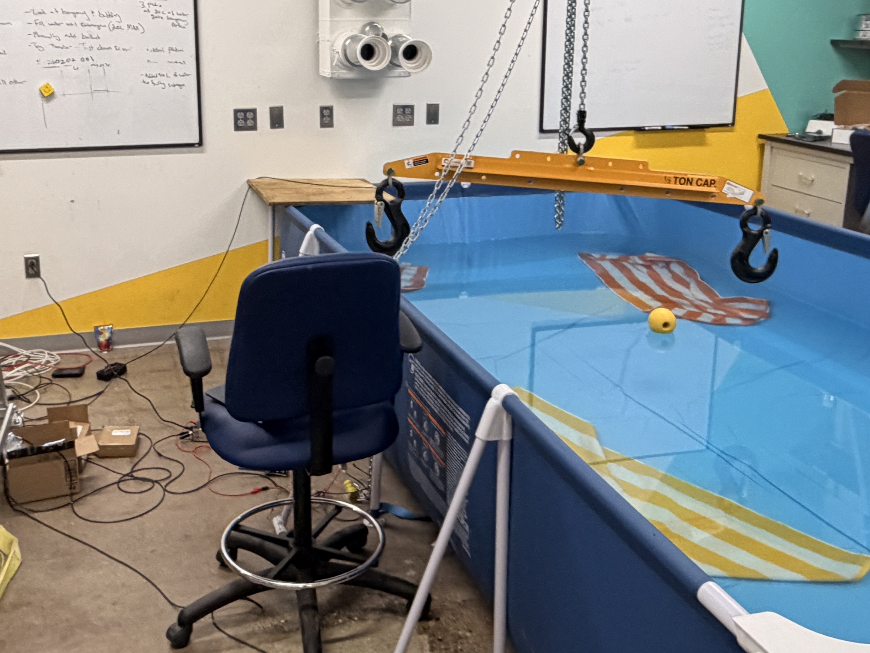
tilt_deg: -13.8
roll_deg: -1.6
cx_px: 380
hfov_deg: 46.7
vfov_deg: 35.7
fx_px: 1005
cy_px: 241
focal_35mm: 40
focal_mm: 2.22
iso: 250
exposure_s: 1/120
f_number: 2.2
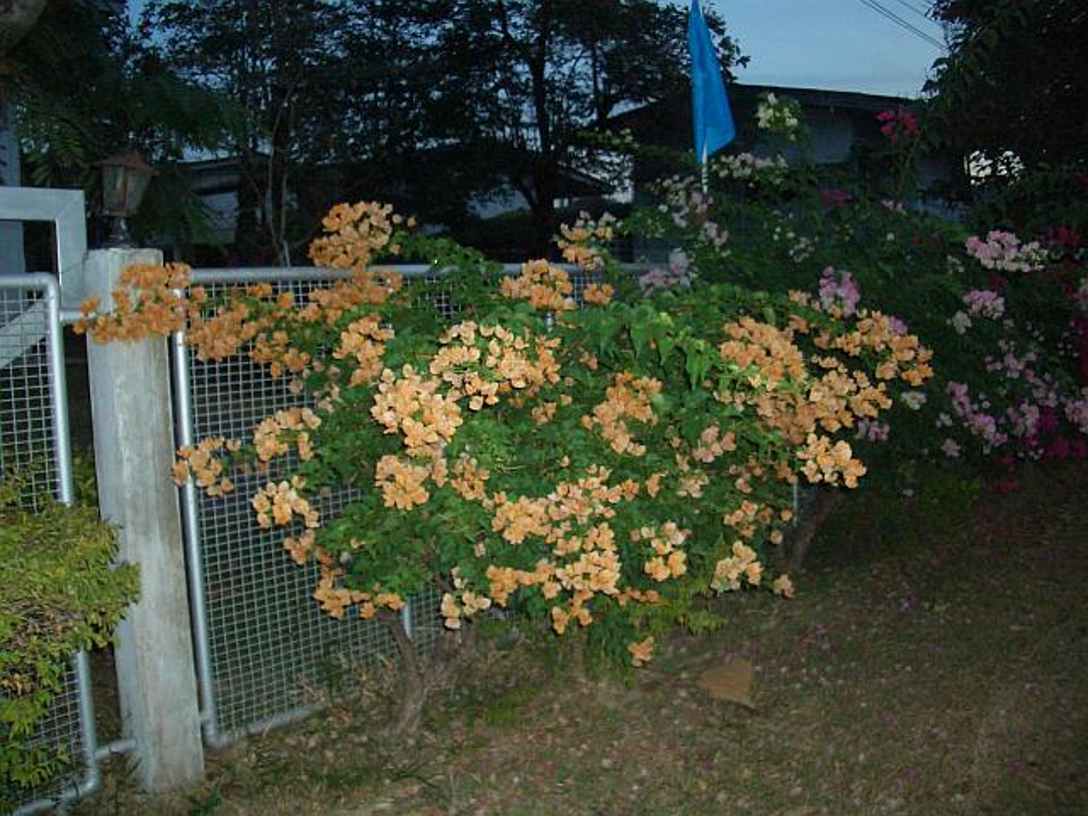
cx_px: 544
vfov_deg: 40.7
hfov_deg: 52.6
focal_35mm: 35
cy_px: 408
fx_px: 1100
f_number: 2.6
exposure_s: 1/60
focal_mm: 5.8
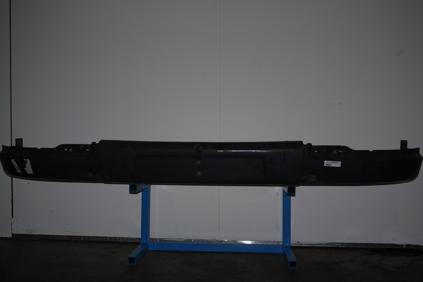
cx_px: 213
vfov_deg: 36.9
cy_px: 151
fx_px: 423
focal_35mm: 36
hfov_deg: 53.1
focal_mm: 17
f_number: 3.8
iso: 100
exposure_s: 1/125
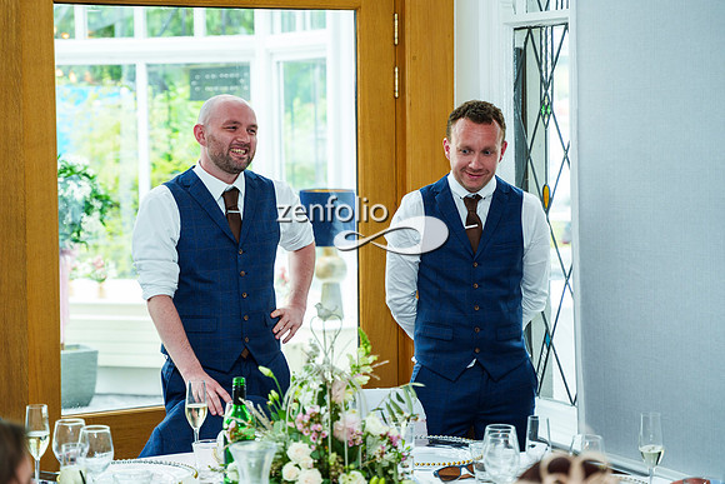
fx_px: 1696
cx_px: 325
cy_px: 225
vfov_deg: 16.2
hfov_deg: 24.1
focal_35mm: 84
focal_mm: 75
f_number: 3.5
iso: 800
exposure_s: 1/250
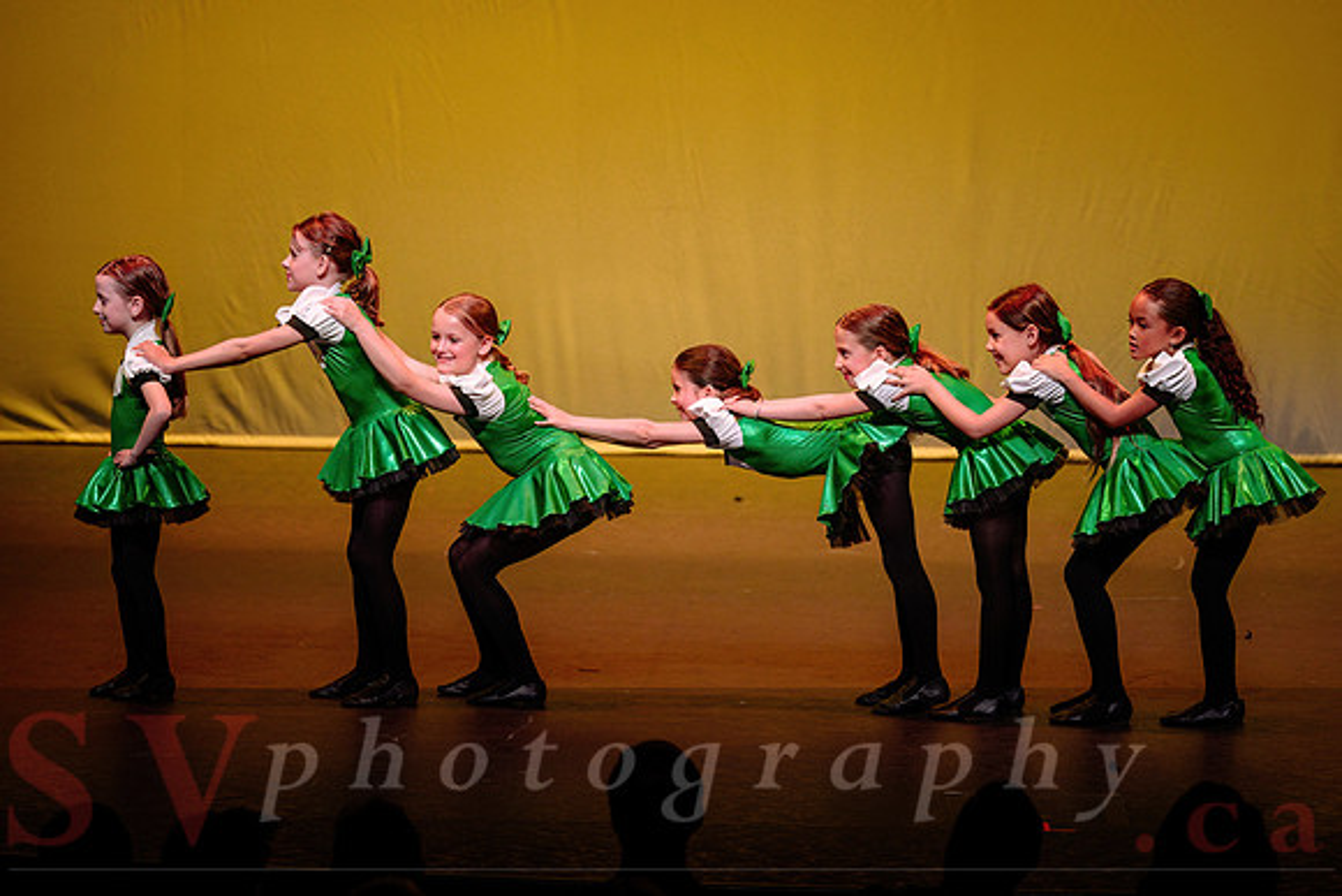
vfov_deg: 8.6
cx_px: 742
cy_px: 323
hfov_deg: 12.9
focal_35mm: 160
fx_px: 5956
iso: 1250
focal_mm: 125
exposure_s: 1/500
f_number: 2.8
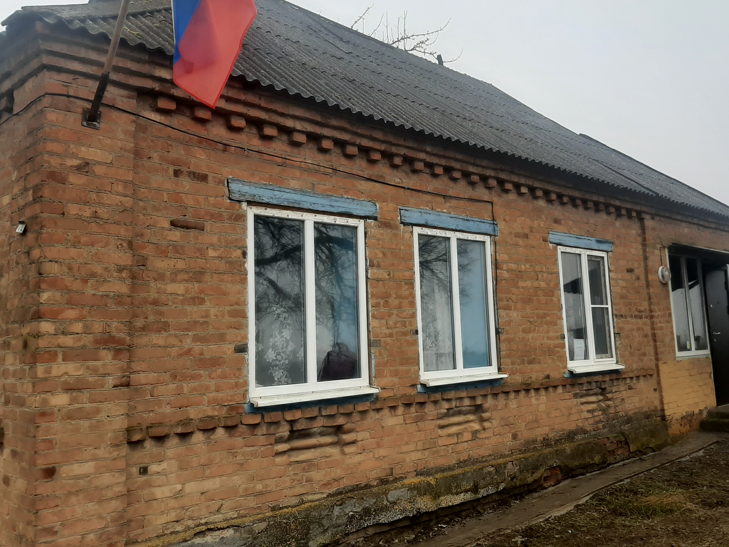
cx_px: 444
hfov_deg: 53.5
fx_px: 716
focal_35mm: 34
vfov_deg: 41.8
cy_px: 255
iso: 40
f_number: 1.7
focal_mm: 3.93
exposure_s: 1/738
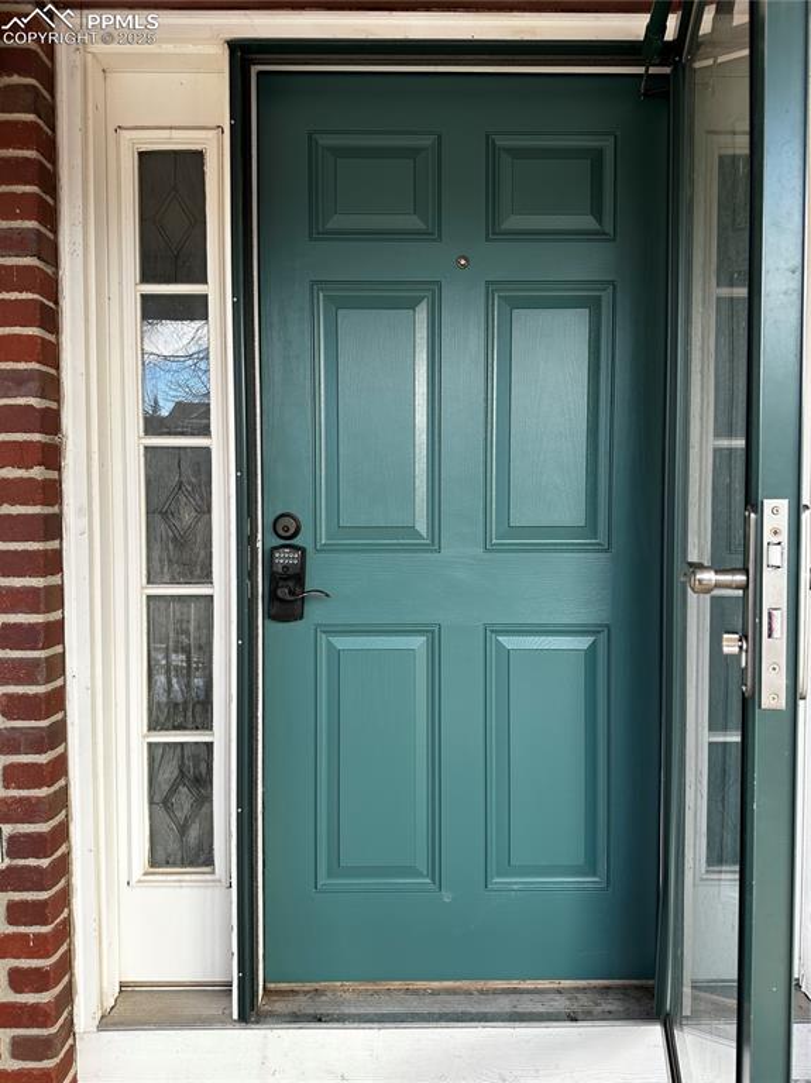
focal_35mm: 24
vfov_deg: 71.6
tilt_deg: -2.6
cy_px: 542
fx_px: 751
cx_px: 406
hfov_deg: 56.8
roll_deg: -0.5
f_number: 1.78
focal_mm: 6.86
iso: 64
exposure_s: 1/236
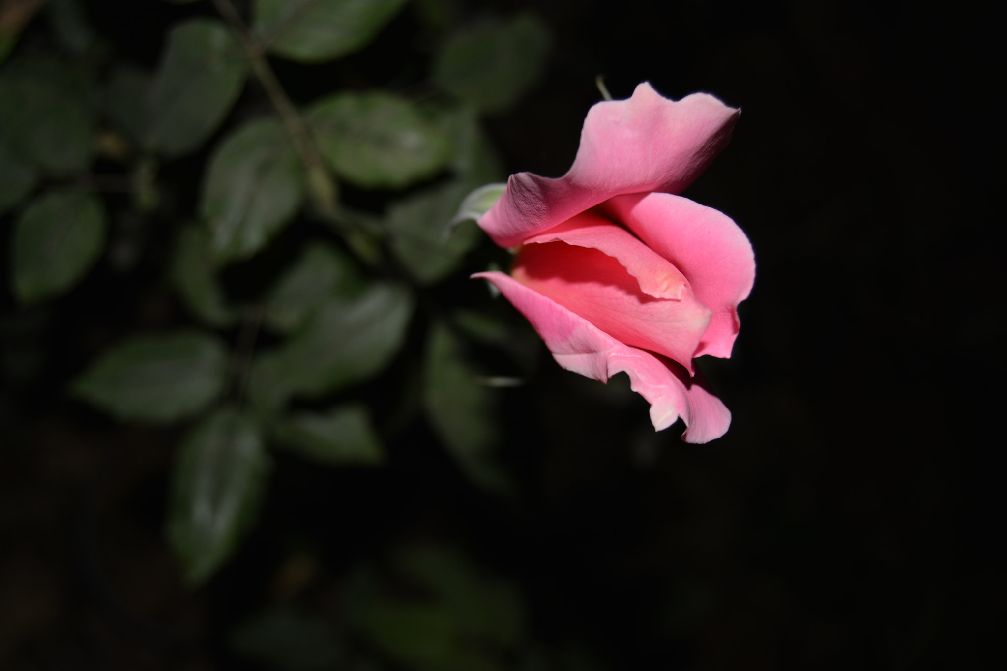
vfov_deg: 34.2
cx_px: 504
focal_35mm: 39
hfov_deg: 49.6
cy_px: 336
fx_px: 1091
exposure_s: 1/60
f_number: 4
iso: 220
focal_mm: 26
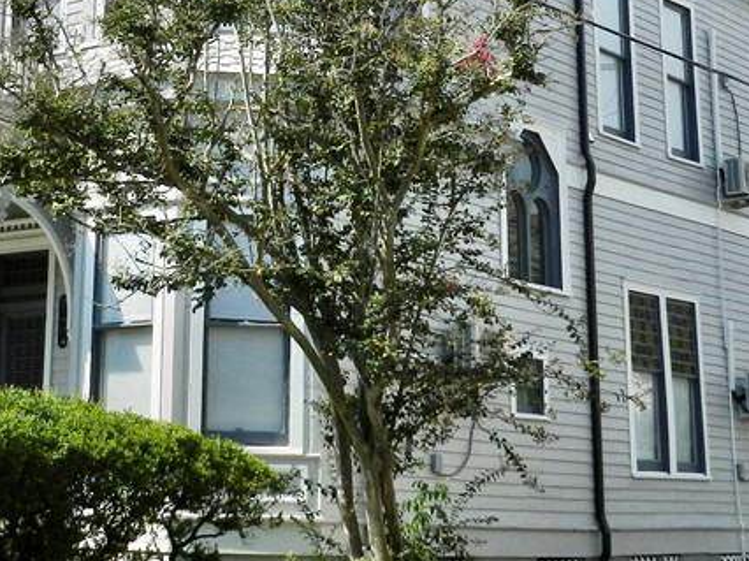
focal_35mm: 77
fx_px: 1665
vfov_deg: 18.6
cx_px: 222
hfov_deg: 25.2
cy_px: 4
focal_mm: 5.6
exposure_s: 1/1250
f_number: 4
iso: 160
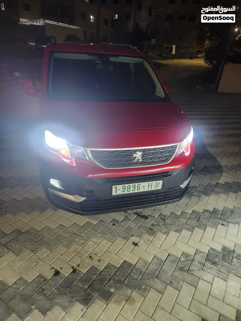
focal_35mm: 23
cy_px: 160
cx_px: 120
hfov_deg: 58.9
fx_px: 213
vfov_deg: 73.9
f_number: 1.8
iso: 640
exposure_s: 1/50
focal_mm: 5.4
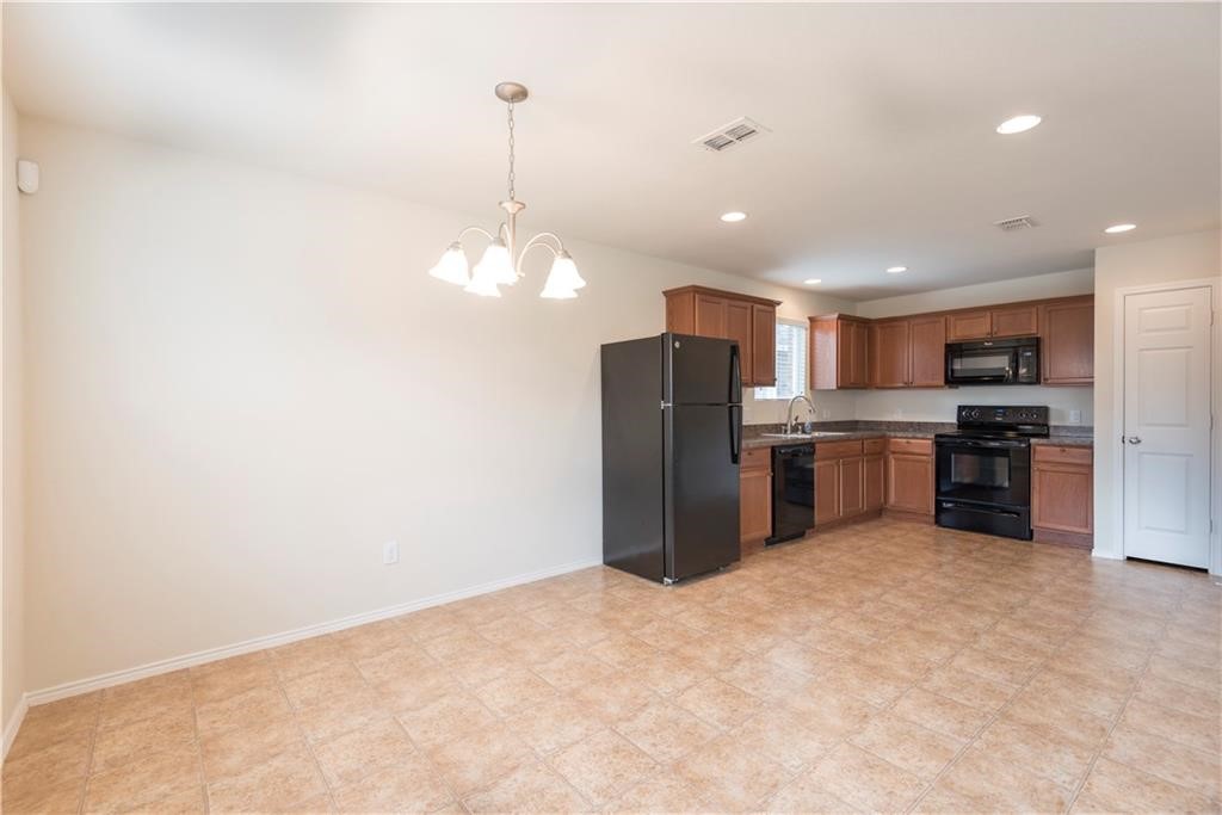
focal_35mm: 16
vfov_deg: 73.8
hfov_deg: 96.7
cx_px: 611
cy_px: 408
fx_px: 543
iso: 100
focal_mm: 16
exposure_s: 1/8
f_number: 7.1
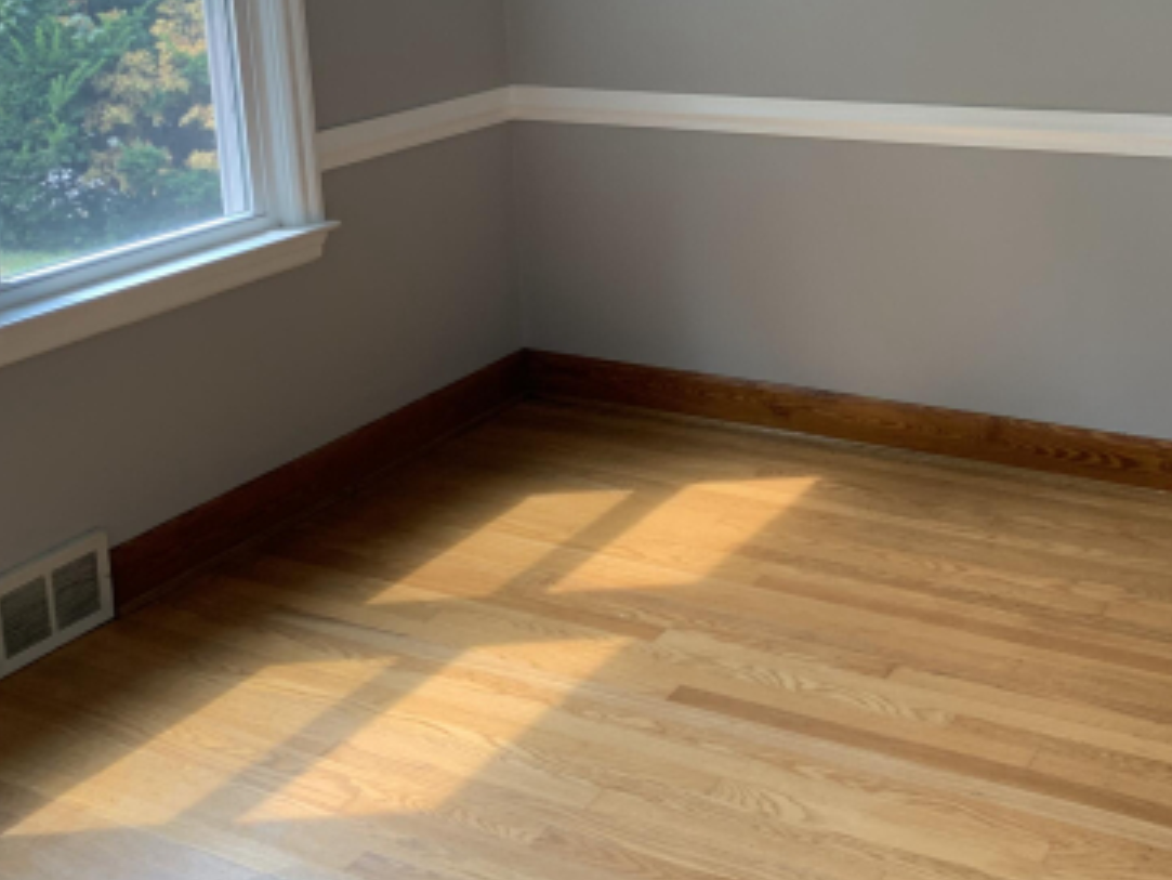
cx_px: 670
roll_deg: +1.5
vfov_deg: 29.8
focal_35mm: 48
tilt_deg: -13.6
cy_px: 231
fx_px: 1626
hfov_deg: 39.6
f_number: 1.8
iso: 80
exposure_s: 1/120
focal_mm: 4.25
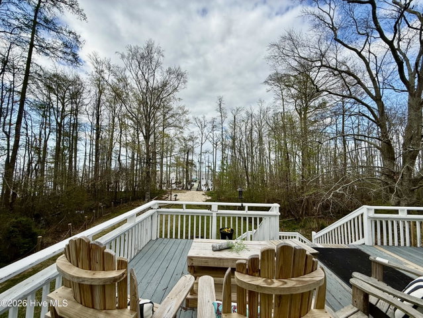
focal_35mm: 14
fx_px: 171
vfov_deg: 85.7
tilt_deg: +4.4
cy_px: 159
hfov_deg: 102.0
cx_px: 212
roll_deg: -1.1
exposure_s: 1/1033
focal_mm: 2.22
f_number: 2.2
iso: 50
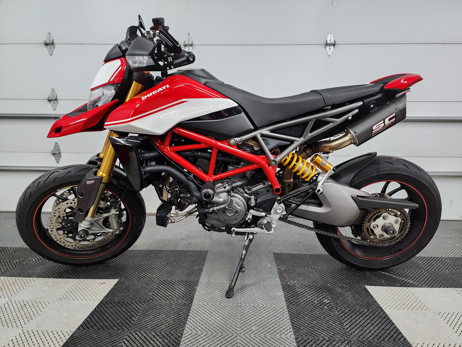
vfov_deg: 58.9
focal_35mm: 23
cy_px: 174
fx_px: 307
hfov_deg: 73.9
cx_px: 231
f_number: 1.8
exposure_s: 1/120
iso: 640
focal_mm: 6.4
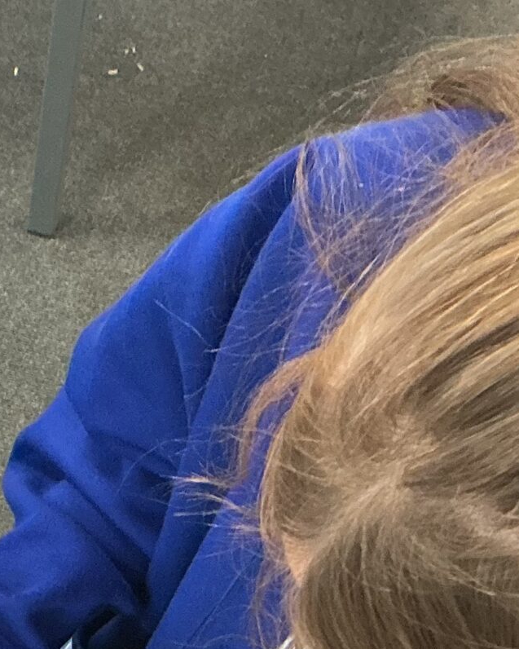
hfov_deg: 15.9
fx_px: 1747
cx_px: -174
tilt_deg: -54.4
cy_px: 574
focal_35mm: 91
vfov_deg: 20.6
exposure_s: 1/60
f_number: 1.8
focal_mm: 3
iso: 125
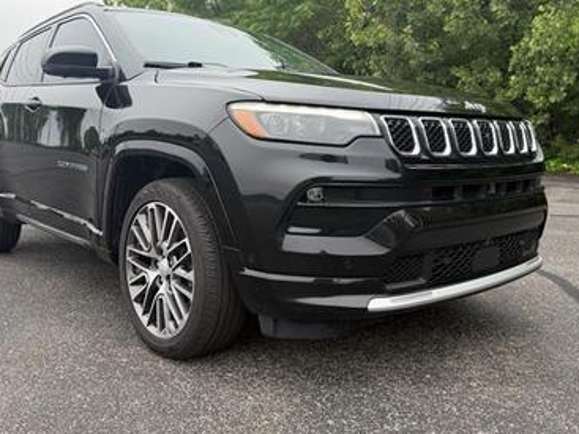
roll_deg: +0.6
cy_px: 185
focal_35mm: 33
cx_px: 262
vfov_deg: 42.8
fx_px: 552
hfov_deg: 55.3
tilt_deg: -7.8
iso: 100
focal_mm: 6.76
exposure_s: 1/1046
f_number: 1.78
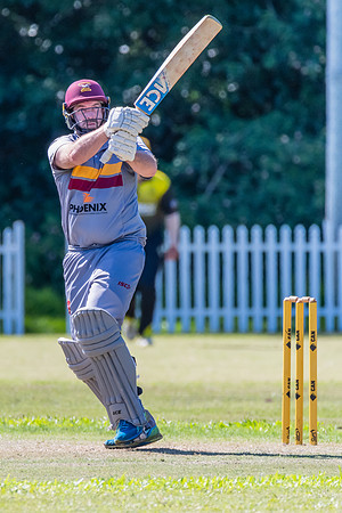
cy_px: 272
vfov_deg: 1.9
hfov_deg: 1.3
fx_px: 15577
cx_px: 48
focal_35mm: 1093
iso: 1250
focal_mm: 600
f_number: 6.3
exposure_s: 1/2000
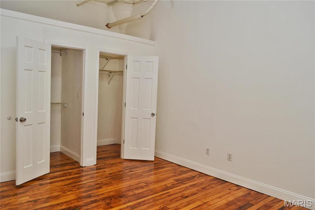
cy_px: 105
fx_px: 236
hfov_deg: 67.4
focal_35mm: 27
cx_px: 158
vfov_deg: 47.9
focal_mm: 18
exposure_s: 1/60
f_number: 5.6
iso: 400
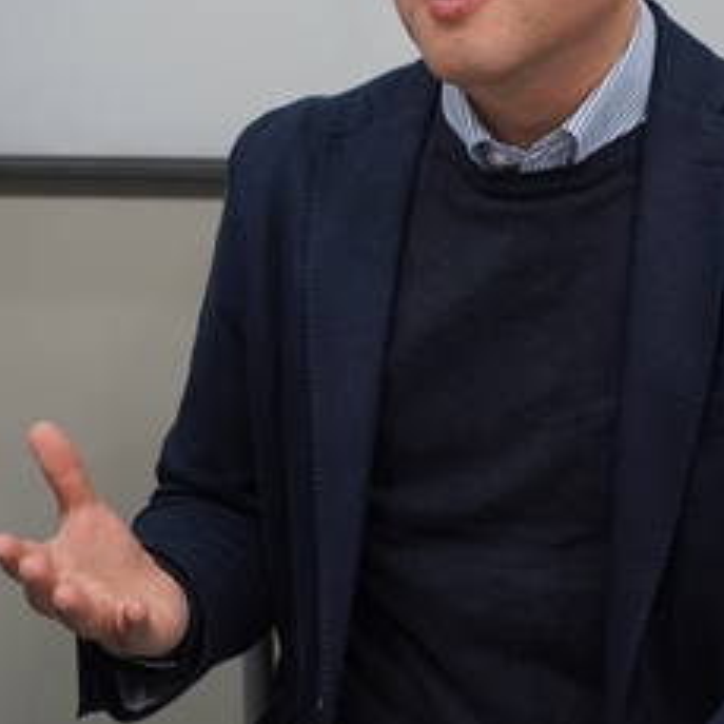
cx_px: 367
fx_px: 2078
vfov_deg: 19.3
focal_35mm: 88
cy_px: 16
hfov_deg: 19.8
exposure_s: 1/160
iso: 1250
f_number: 4
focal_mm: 35
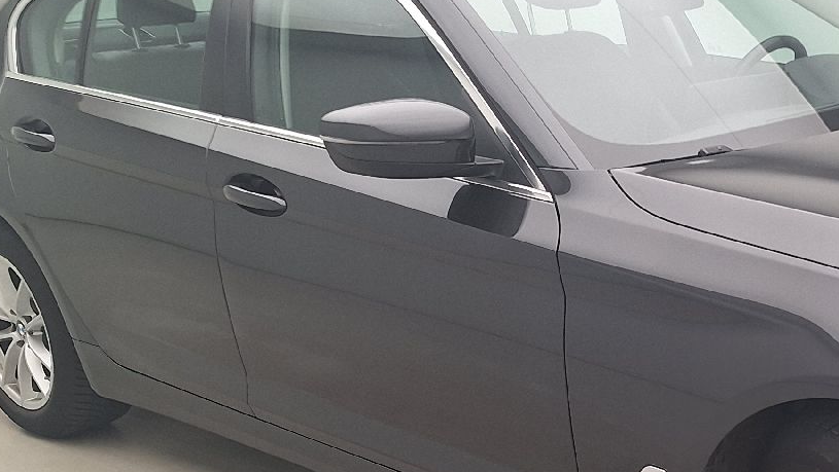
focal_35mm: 59
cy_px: 414
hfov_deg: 33.6
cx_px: 749
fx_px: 1313
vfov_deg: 20.0
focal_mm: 5.54
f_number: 1.8
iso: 64
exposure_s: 1/100
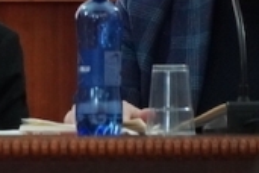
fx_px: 5304
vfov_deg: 1.9
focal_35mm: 737
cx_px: -226
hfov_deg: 2.8
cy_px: -3
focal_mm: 105
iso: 4000
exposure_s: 1/60
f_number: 4
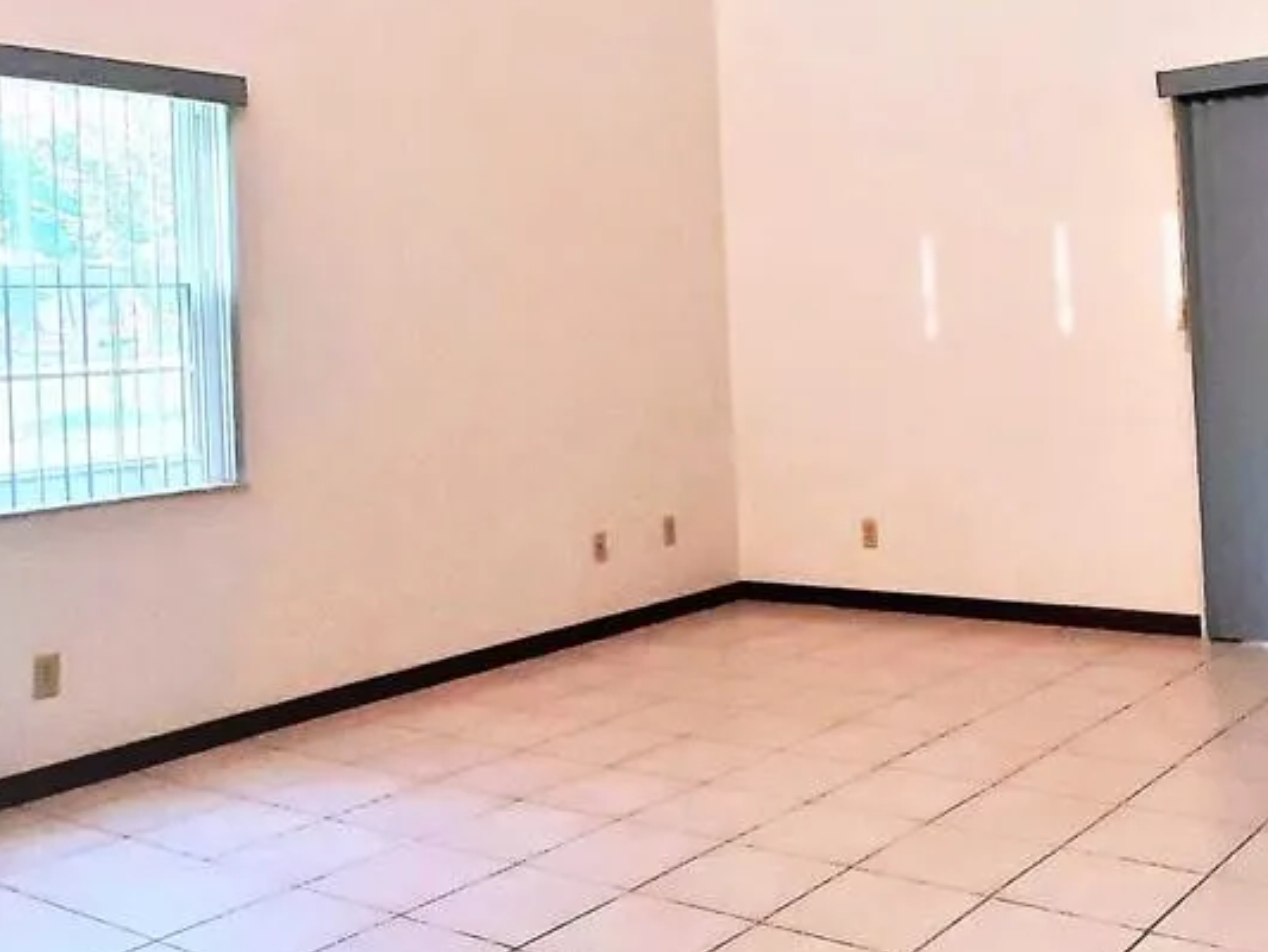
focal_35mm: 39
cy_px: 302
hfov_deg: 47.7
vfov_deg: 36.4
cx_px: 735
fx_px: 1429
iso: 400
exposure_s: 1/59.2
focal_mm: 1.8
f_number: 2.2
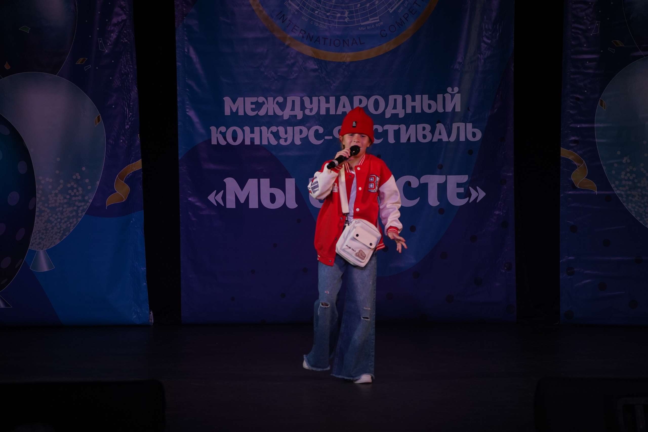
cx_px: 324
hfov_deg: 13.2
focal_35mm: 155
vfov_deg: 8.9
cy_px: 216
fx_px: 2790
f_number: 5.6
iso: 1600
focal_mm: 155
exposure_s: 1/400
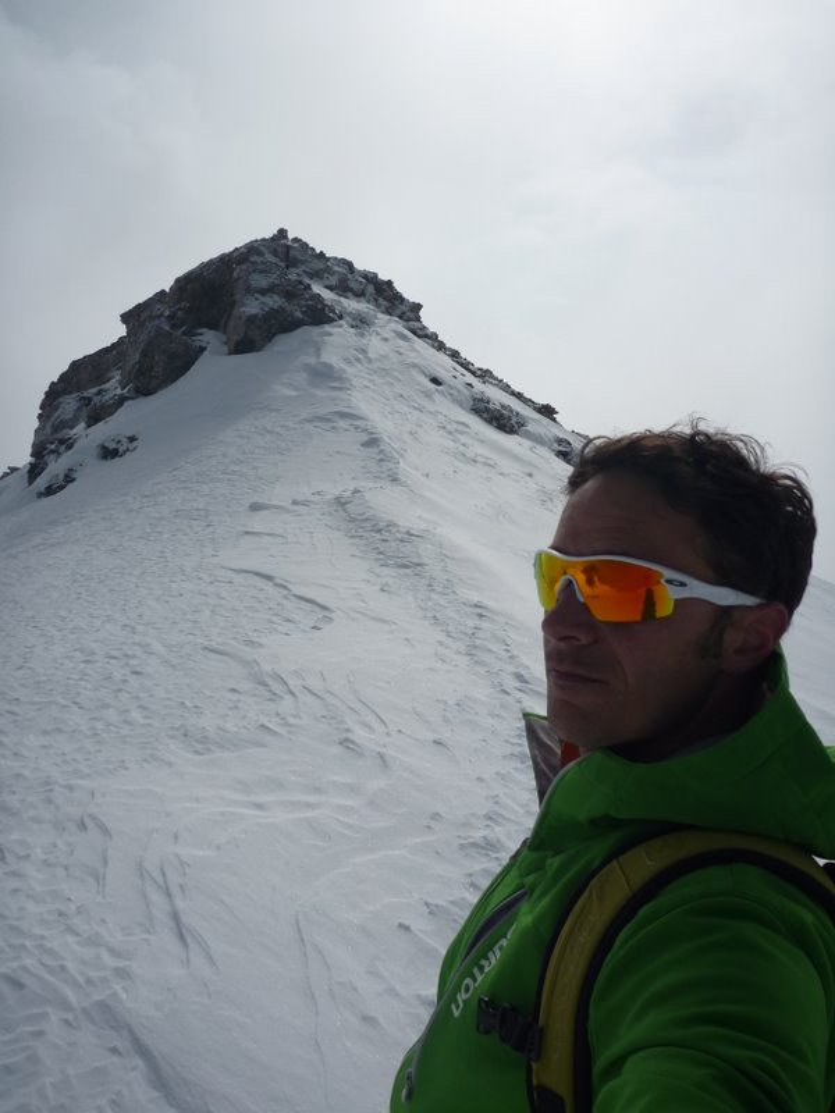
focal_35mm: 28
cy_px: 556
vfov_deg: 63.4
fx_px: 901
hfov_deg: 49.7
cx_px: 418
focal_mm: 4.9
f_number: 10
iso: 80
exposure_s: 1/500
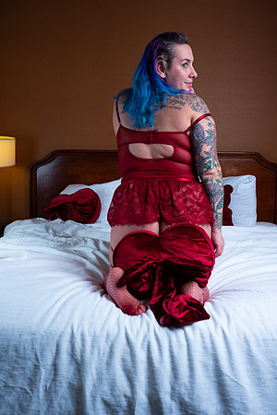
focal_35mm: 35
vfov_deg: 54.4
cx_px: 138
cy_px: 208
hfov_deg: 37.9
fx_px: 404
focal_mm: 35
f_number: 4
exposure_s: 1/500
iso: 125
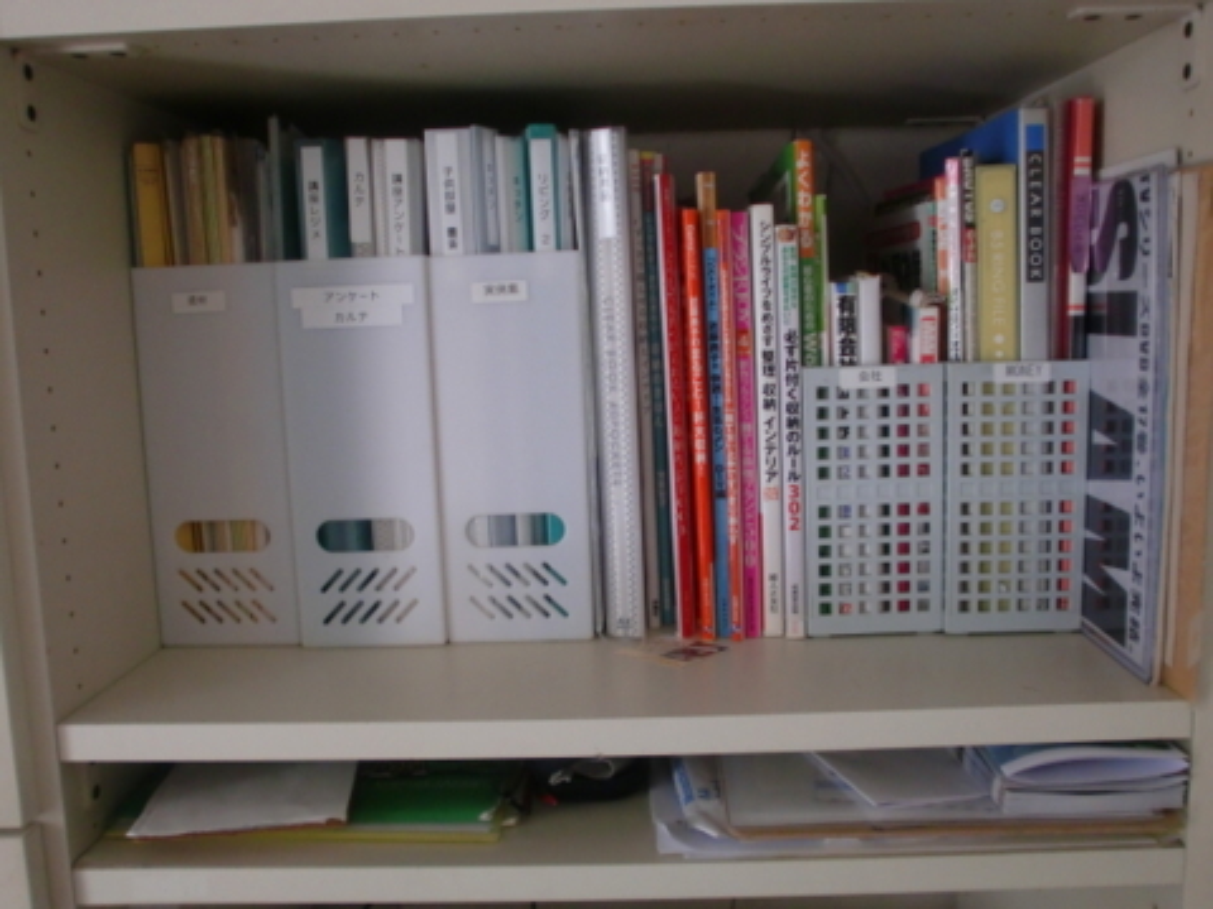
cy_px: 454
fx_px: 1191
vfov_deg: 41.8
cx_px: 606
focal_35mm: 34
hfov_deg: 54.0
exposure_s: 1/60
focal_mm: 5.58
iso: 200
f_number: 2.8
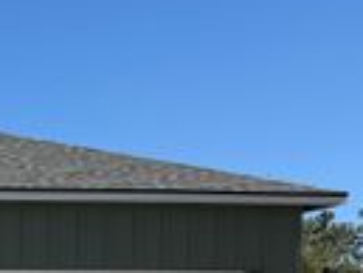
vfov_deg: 15.2
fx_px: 976
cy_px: 356
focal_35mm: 93
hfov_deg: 18.1
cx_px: -222
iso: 80
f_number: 1.78
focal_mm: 6.76
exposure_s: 1/4975
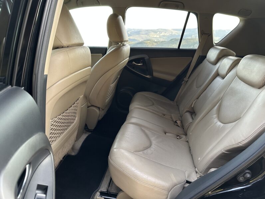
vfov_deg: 56.8
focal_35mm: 24
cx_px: 132
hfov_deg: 71.6
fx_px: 184
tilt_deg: -18.8
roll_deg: +0.7
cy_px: 100
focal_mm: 6.86
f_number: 1.78
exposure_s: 1/77
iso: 250
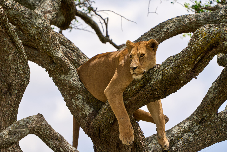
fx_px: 3493
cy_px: 76
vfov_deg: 2.5
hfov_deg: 3.7
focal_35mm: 554
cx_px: 114
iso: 200
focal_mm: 553
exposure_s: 1/800
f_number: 6.3
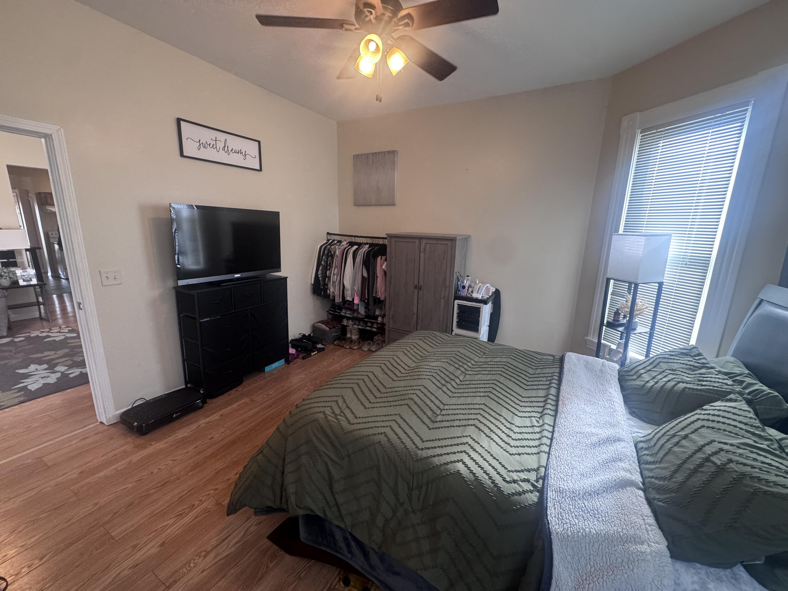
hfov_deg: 102.1
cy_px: 296
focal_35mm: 14
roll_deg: -2.3
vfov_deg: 85.7
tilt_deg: -12.9
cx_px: 394
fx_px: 319
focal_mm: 2.22
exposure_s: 1/60
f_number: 2.2
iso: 250
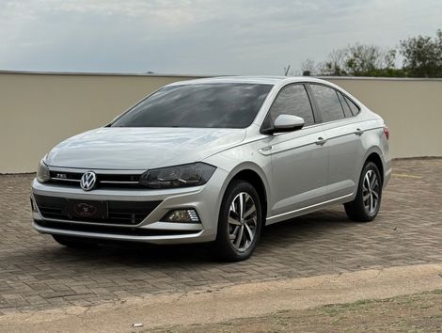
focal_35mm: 48
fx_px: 614
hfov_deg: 39.6
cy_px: 166
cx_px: 221
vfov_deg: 30.3
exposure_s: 1/7874
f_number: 1.78
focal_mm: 6.76
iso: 100
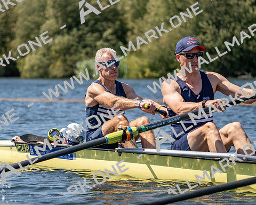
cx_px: 108
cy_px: 102
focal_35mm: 227
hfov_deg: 8.5
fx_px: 1720
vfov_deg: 6.8
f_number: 5.6
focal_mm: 200
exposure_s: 1/2000
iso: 250
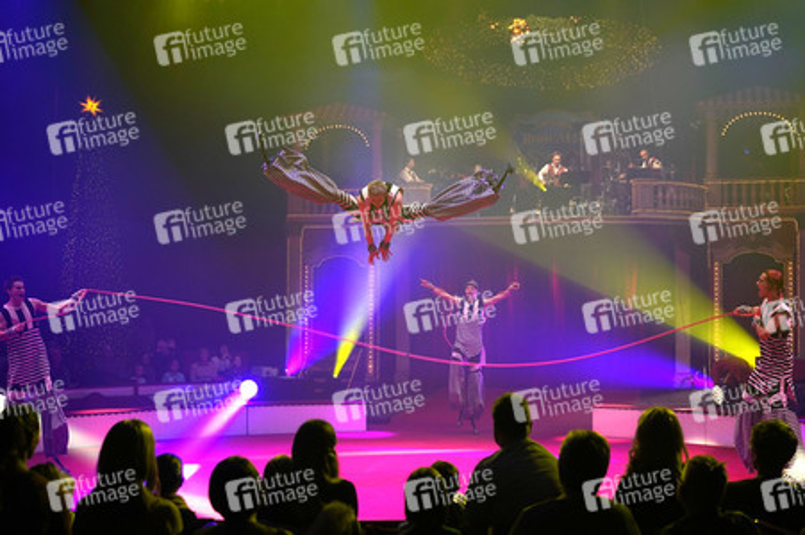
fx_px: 1073
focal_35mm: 48
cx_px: 402
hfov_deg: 41.1
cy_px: 268
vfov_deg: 28.0
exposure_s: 1/500
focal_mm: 48
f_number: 3.5
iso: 1000
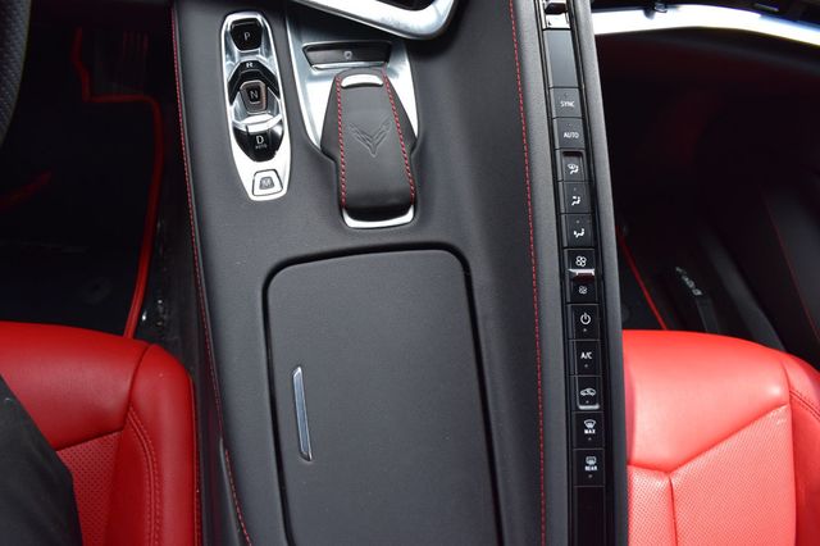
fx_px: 615
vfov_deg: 47.9
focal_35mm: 27
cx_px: 410
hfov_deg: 67.4
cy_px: 273
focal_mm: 18
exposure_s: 1/50
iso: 400
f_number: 8
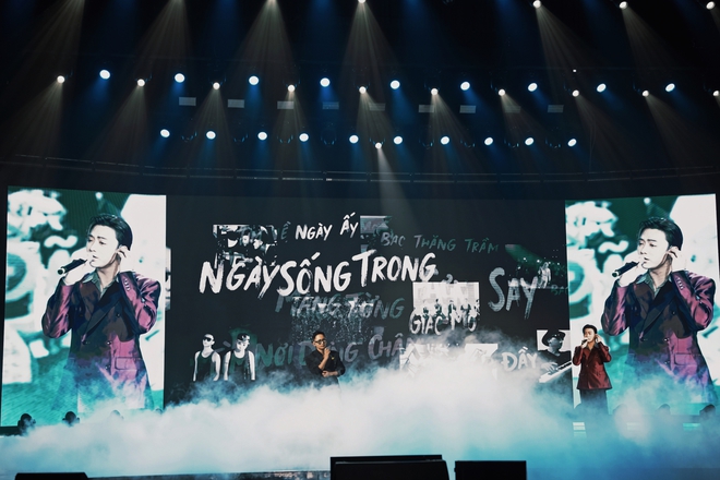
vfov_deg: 22.1
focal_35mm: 62
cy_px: 240
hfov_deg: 32.6
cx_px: 360
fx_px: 1230
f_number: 3.2
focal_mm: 61.5
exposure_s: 1/250
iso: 1250
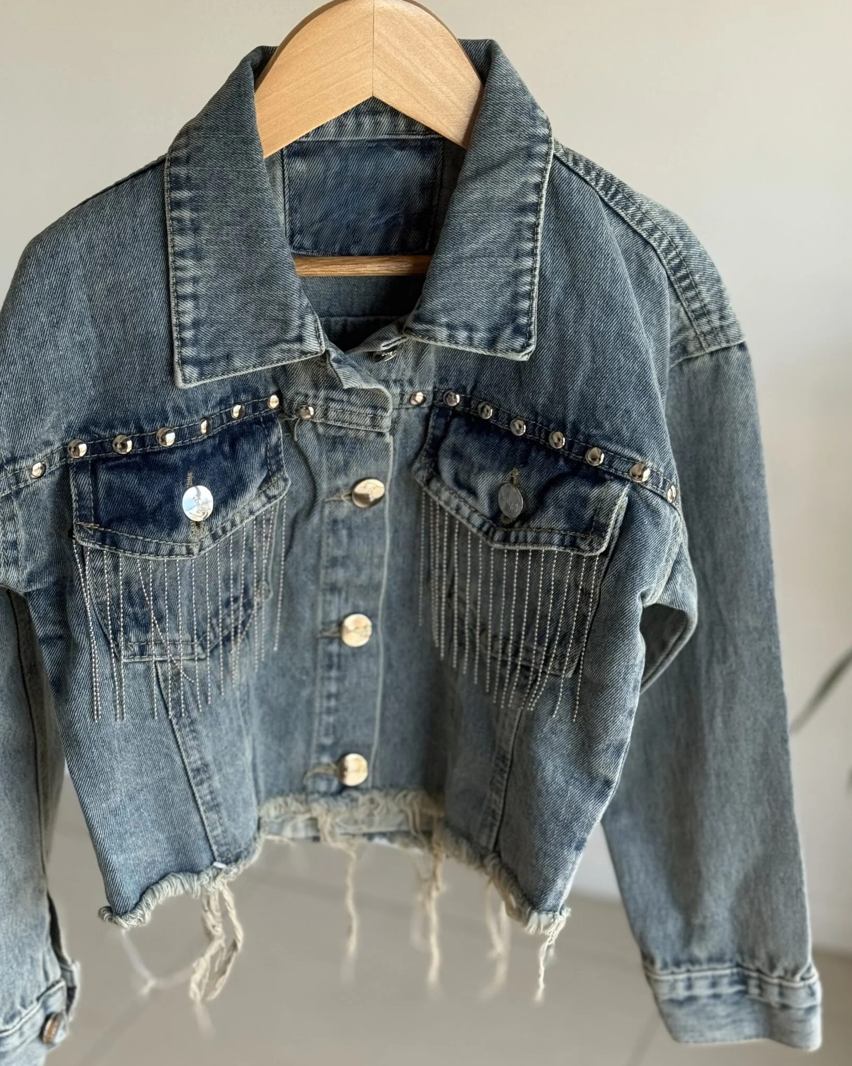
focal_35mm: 59
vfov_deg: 32.0
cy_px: 518
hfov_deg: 25.8
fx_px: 1860
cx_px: 381
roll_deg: -0.2
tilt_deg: -20.2
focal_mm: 6.76
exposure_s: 1/227
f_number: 1.78
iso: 64
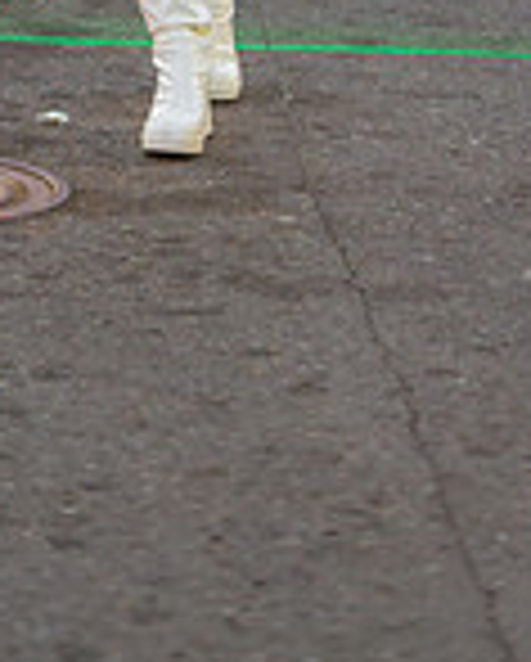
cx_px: 184
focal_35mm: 344
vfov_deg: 5.6
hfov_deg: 4.5
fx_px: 6744
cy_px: -347
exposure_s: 1/250
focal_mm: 120
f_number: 2.8
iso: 3600
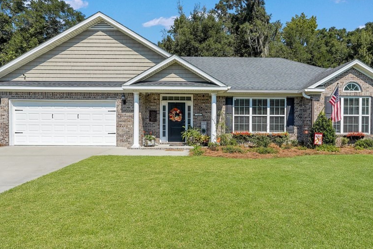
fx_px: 238
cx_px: 204
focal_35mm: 23
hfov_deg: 75.9
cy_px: 126
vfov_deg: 55.1
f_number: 8
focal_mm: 16
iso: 200
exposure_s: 1/640
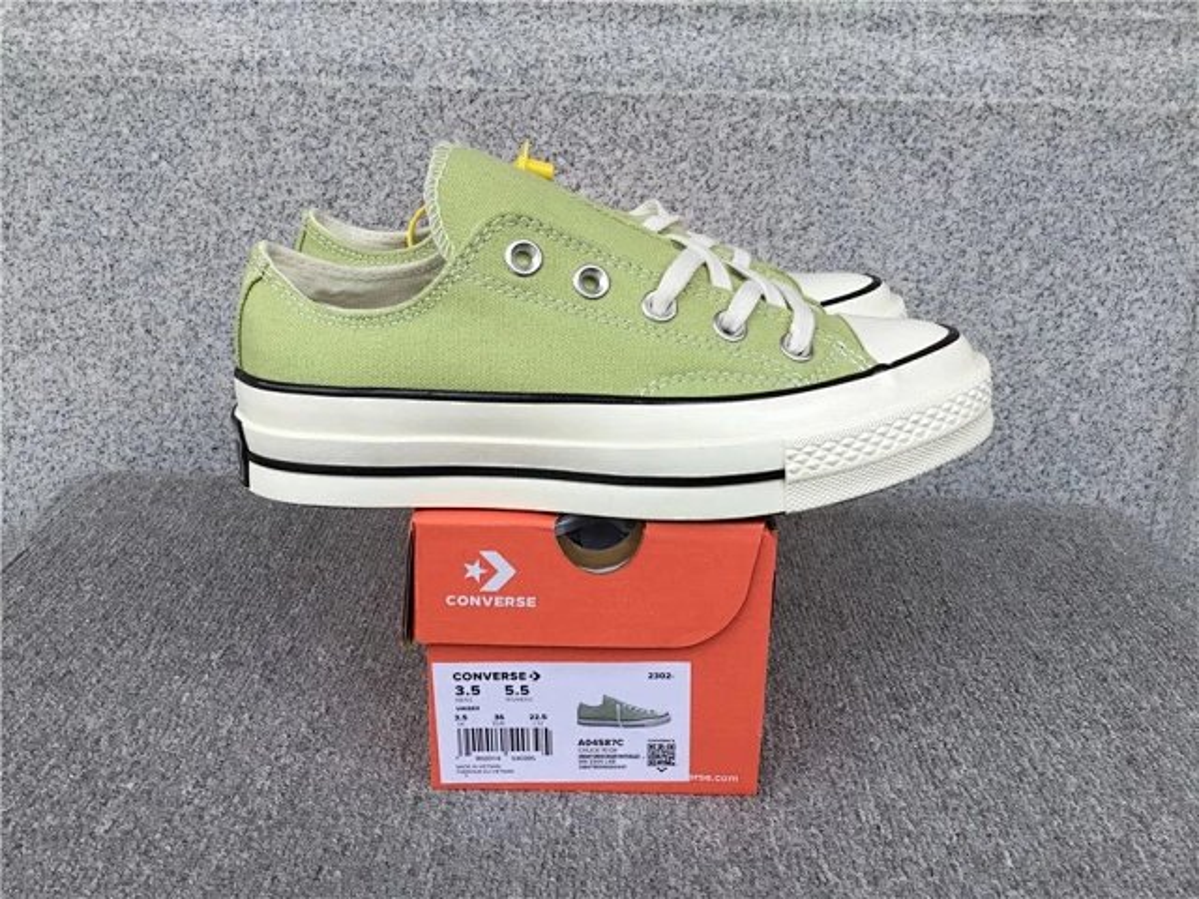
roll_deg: -1.6
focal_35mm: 31
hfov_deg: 58.4
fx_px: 1074
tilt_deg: -18.2
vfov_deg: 45.4
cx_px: 600
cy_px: 450
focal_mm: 3.3
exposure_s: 1/357
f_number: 2.4
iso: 25
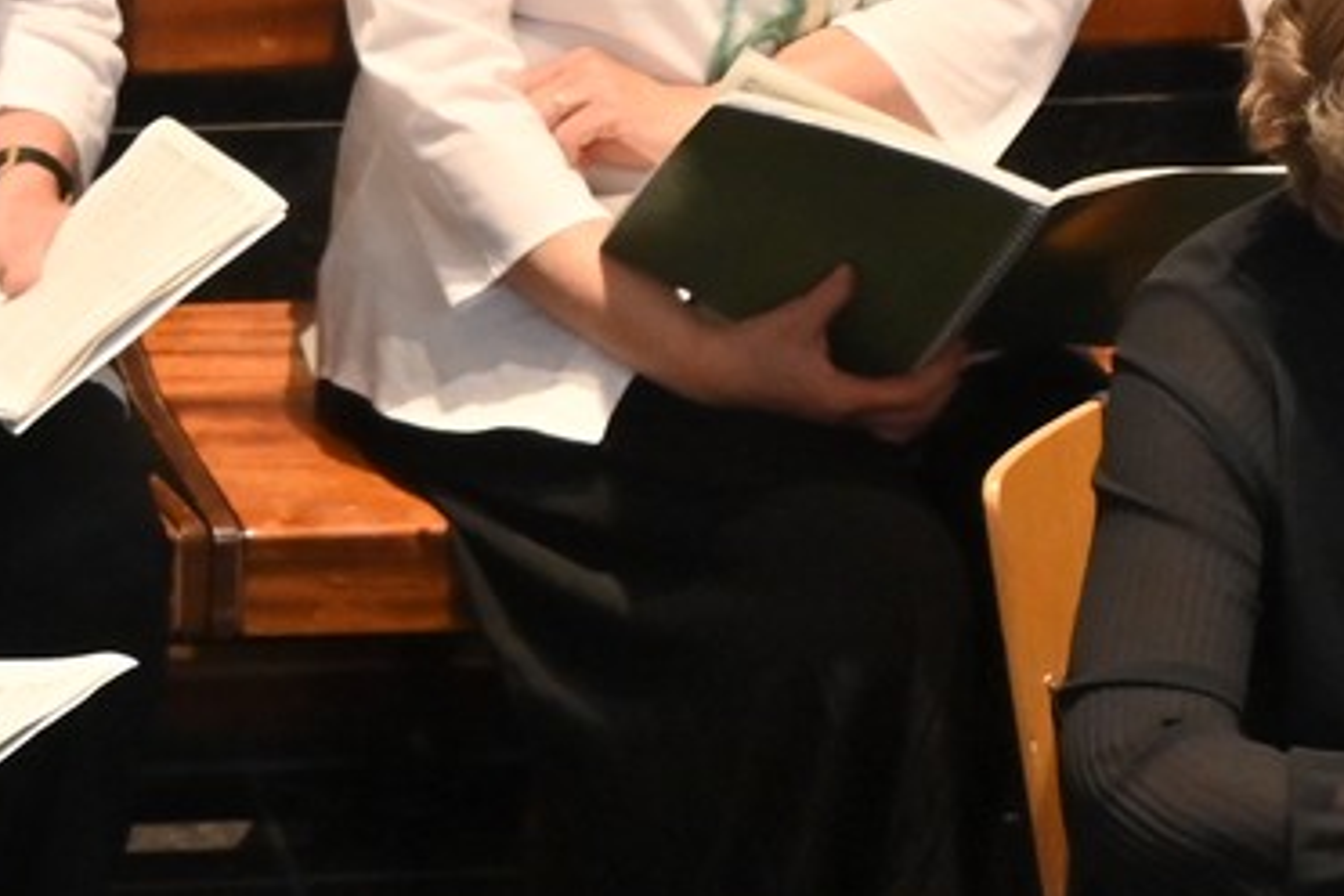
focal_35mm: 385
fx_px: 14372
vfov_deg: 3.6
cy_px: 1440
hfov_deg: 5.3
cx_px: -1015
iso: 1800
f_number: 4
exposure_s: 1/80
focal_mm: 70
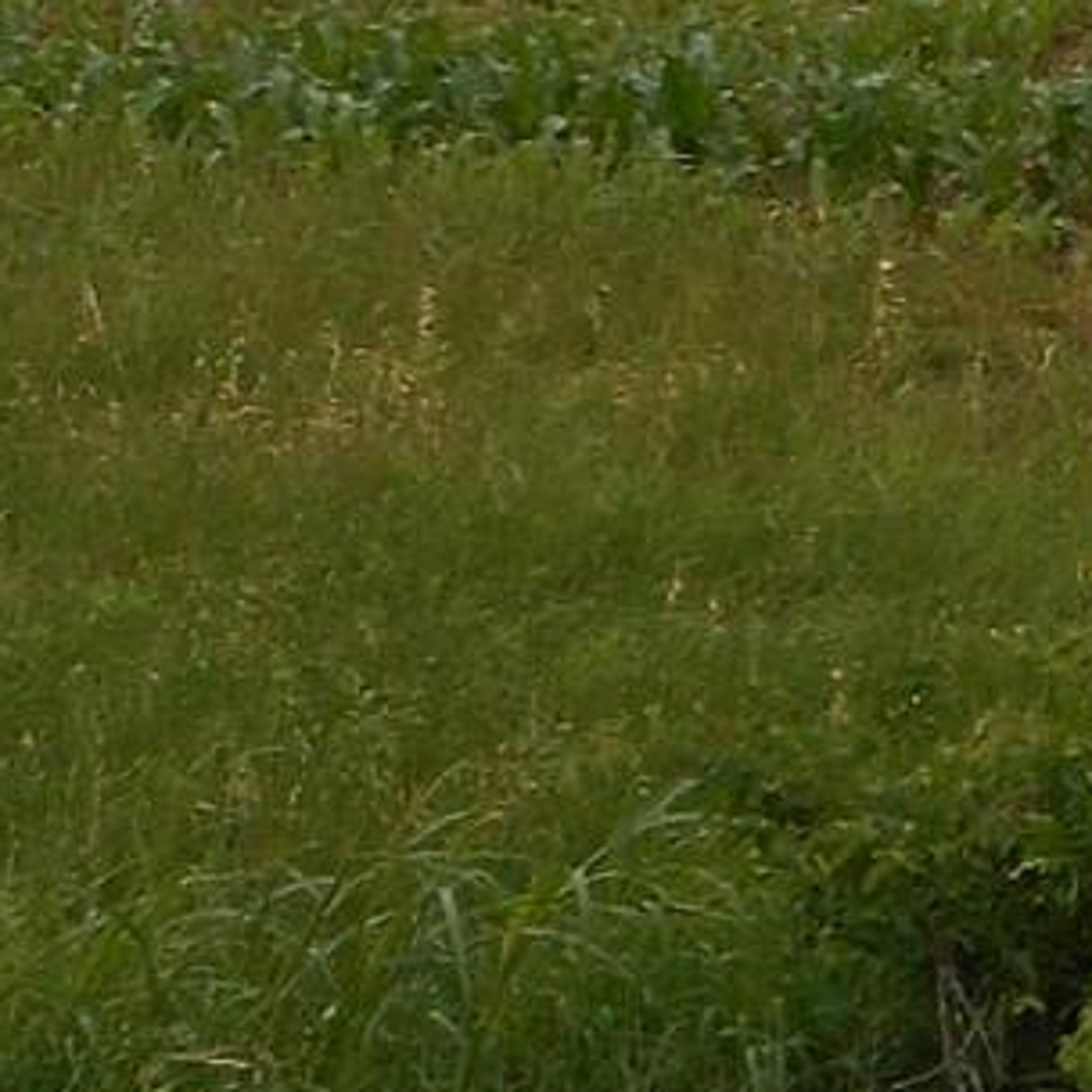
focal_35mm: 149
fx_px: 5318
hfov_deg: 11.0
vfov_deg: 11.6
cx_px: 1882
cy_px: -61
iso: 80
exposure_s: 1/250
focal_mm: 4.5
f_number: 3.7
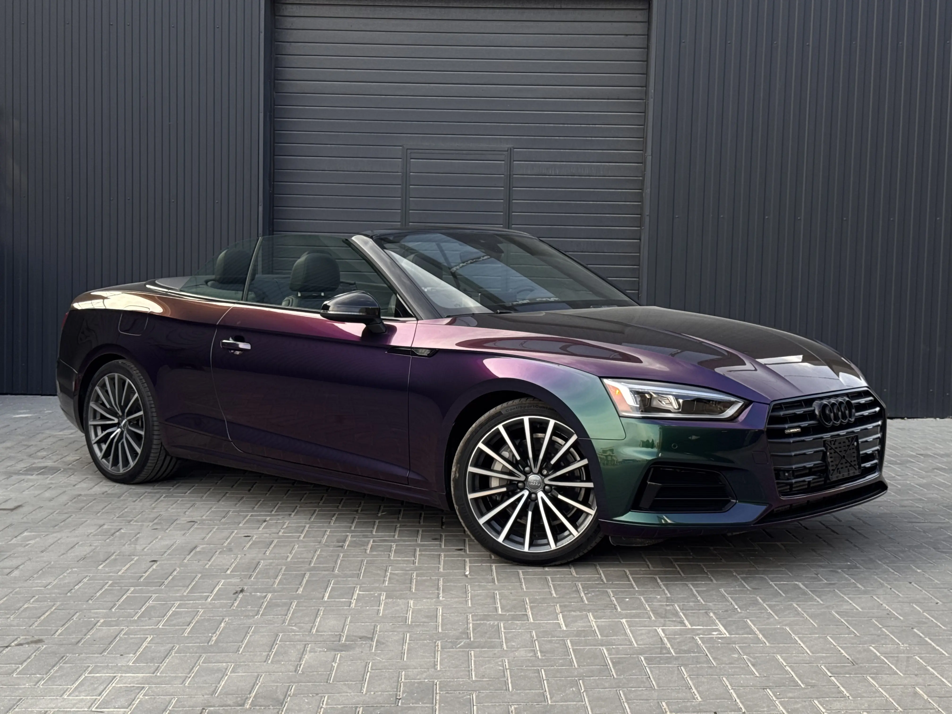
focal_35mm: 48
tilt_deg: -3.5
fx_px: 1320
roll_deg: -1.2
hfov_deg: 39.7
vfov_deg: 30.3
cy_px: 357
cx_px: 476
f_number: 1.78
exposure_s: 1/292
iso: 64
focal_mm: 6.76
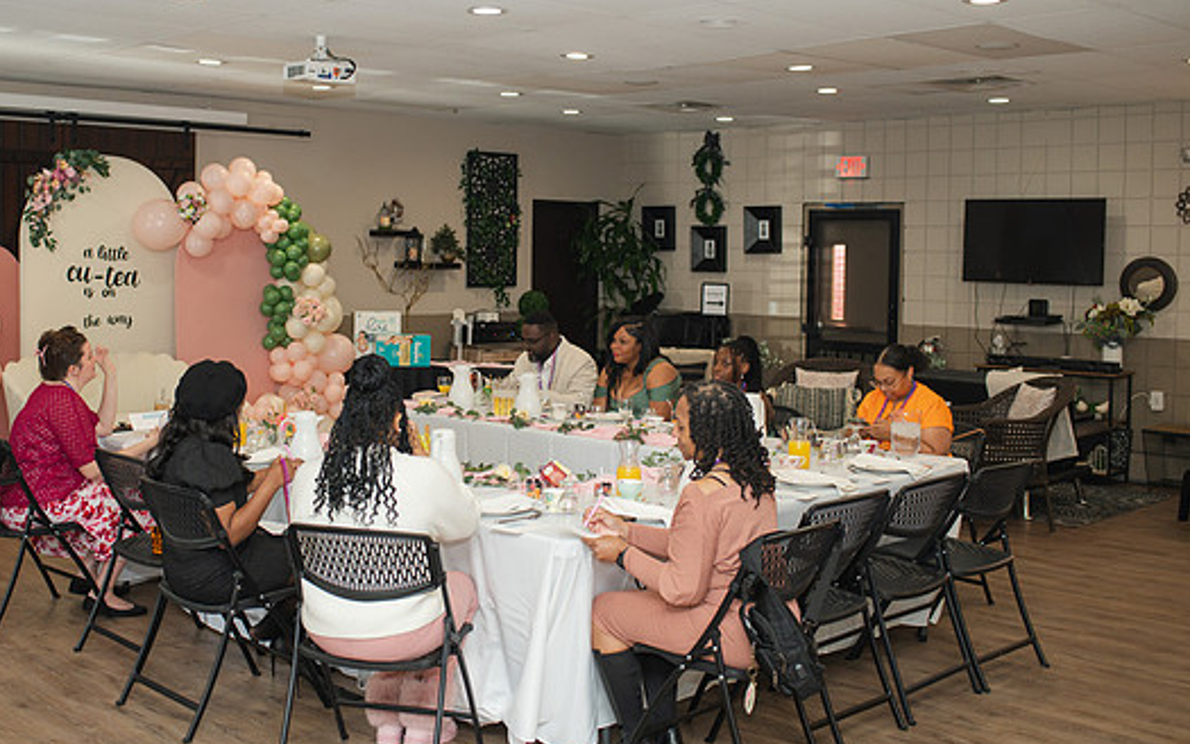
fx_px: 1394
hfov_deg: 46.0
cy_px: 318
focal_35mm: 43
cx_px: 481
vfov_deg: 29.8
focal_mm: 35
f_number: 3.2
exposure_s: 1/200
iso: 1000
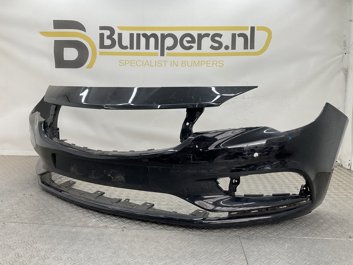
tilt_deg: -7.5
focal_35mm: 29
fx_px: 296
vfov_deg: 48.2
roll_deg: -1.8
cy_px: 132
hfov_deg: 61.7
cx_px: 176
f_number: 1.8
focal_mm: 3
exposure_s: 1/120
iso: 20
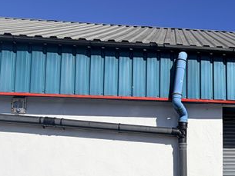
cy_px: 163
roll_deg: +0.6
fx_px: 346
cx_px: 223
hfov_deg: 34.8
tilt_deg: +5.1
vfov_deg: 27.4
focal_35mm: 51
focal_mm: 2.22
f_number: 2.2
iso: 20
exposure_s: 1/1848
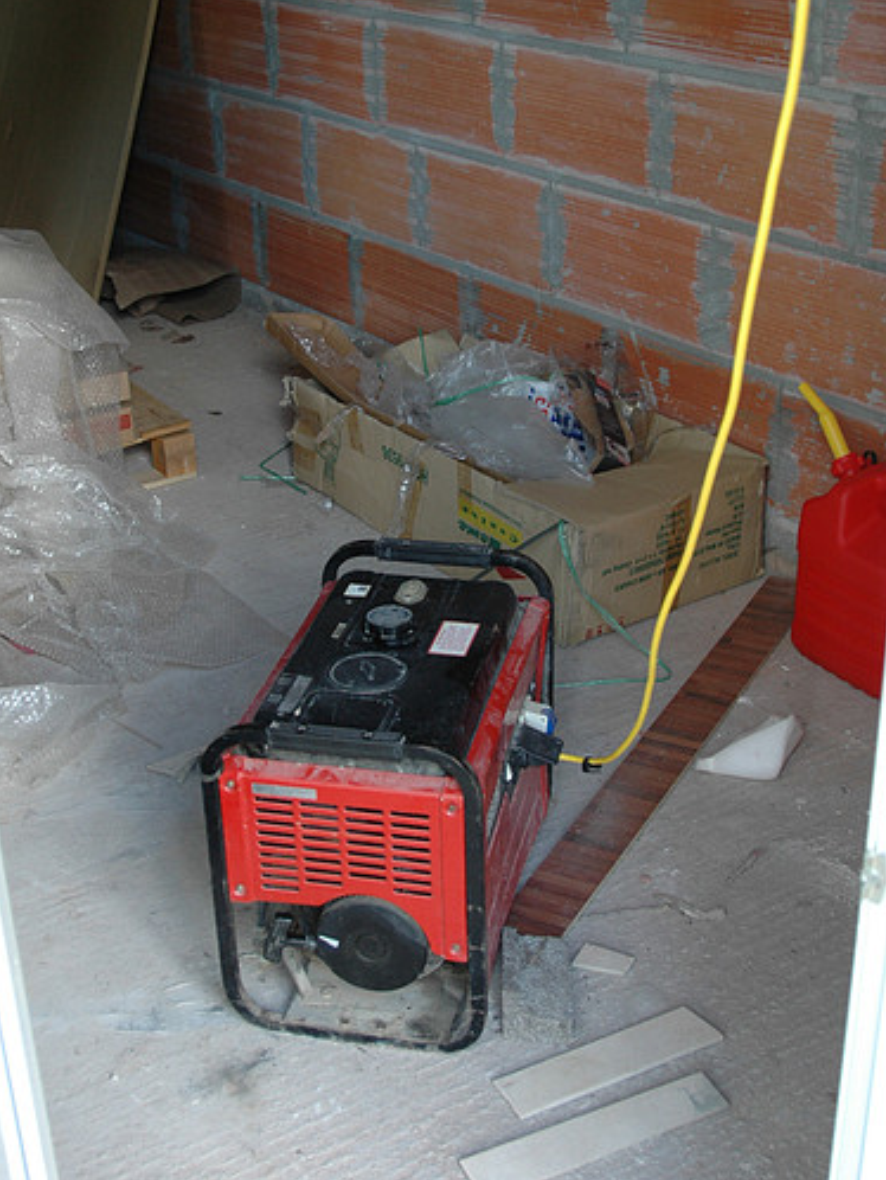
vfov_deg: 40.3
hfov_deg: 30.9
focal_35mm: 47
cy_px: 505
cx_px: 434
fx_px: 1603
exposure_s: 1/60
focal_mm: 28
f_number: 4
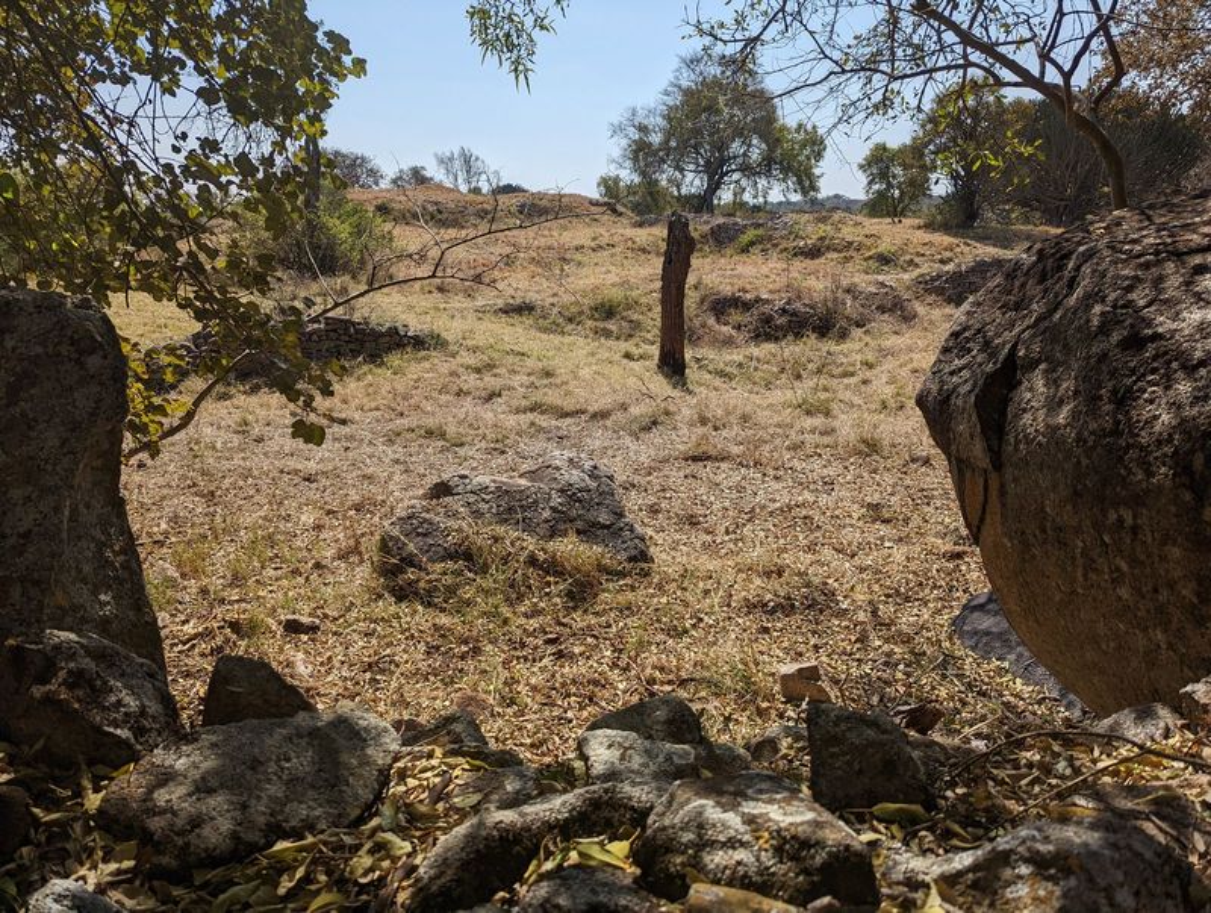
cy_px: 456
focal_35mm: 24
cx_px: 606
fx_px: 841
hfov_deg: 71.5
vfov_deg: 57.0
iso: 46
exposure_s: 1/2833
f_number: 1.85
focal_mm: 6.81
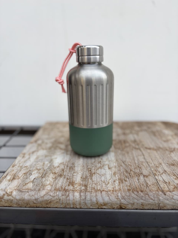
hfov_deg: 53.1
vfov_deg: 67.3
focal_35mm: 26
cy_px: 119
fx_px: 178
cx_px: 89
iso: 50
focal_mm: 6
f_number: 1.6
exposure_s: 1/1337
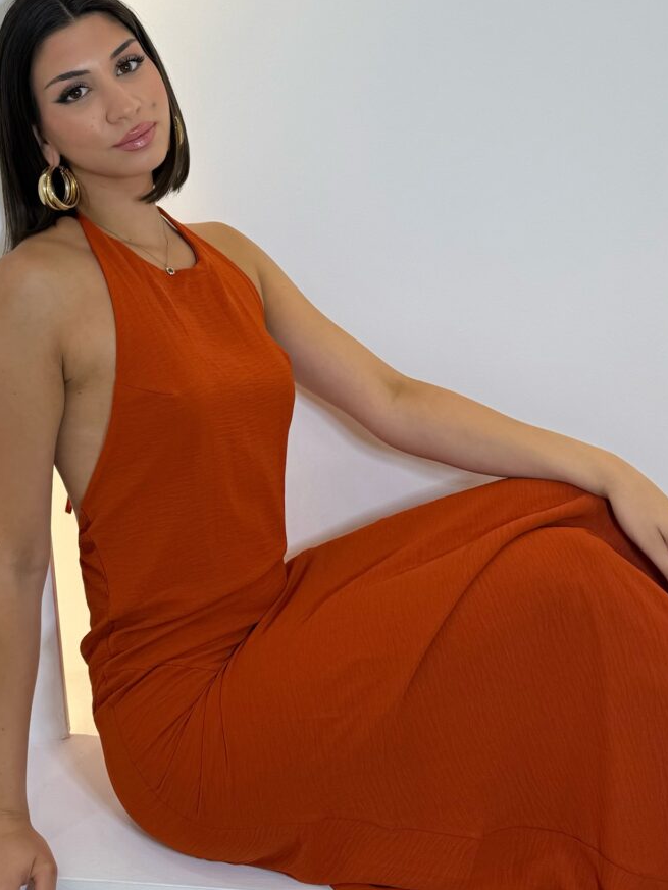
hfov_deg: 32.8
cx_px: 263
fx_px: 1132
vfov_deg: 41.7
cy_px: 222
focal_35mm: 44
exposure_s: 1/335
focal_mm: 6.76
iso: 80
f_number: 1.78
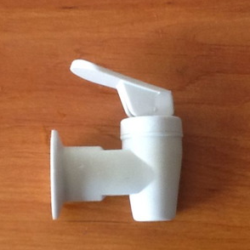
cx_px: 126
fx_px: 433
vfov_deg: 32.2
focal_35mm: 53
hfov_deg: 32.2
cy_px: 134
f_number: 2.4
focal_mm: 2.03
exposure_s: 1/50
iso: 50
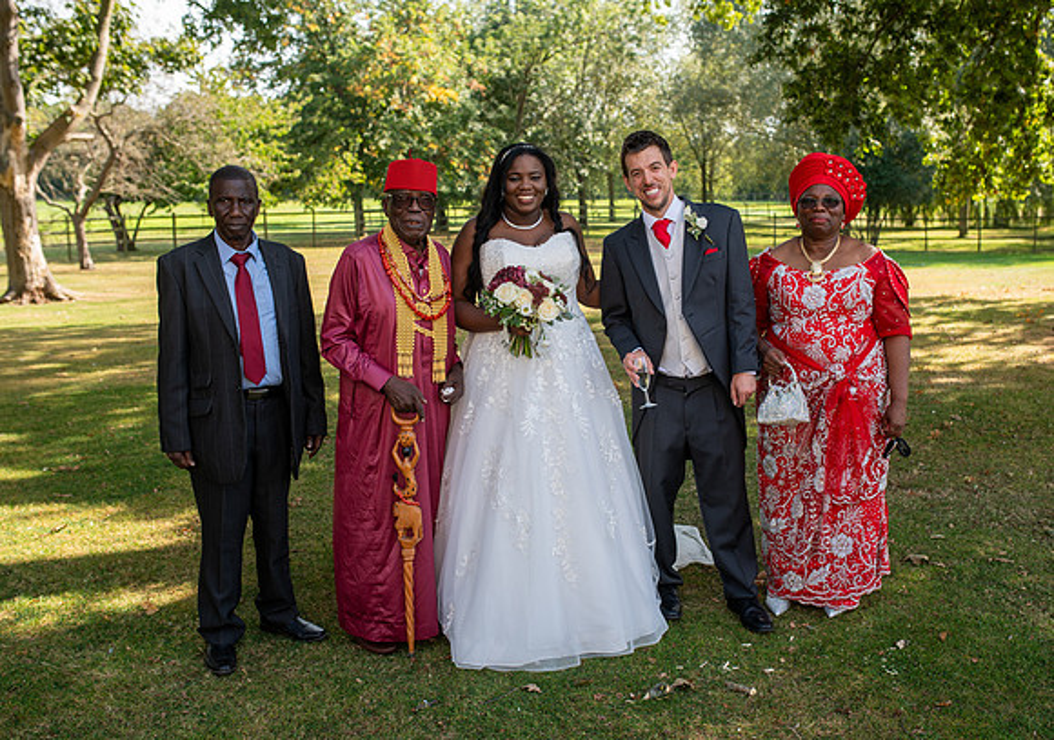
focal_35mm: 37
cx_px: 556
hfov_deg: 50.7
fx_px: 1112
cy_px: 370
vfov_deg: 36.8
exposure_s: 1/200
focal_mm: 35
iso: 100
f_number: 4
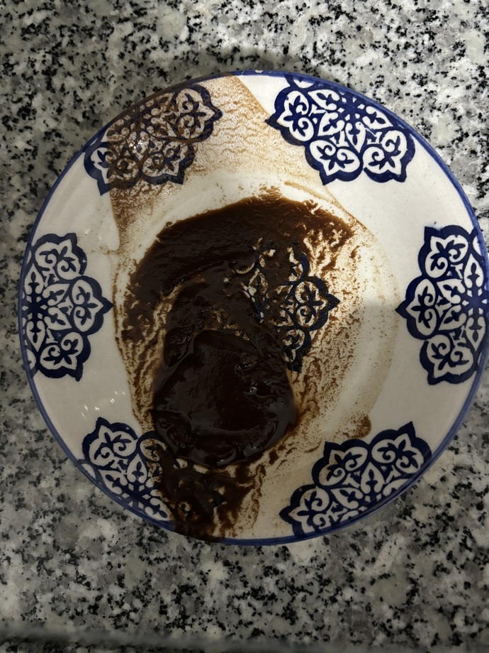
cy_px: 326
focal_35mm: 26
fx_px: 490
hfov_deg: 53.1
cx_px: 244
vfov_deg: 67.3
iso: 500
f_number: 1.6
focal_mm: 5.96
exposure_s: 1/25
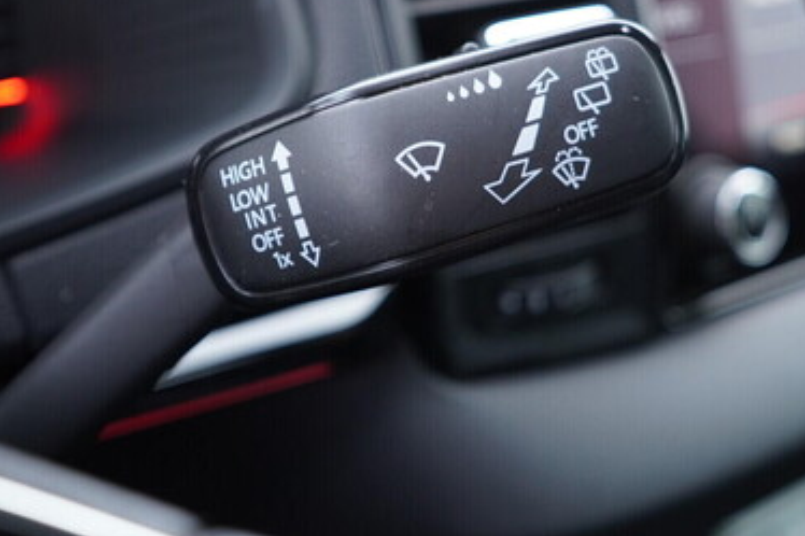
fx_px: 1185
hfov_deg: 37.5
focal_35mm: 53
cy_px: 210
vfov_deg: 25.4
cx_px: 377
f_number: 2.8
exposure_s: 1/40
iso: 500
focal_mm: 24
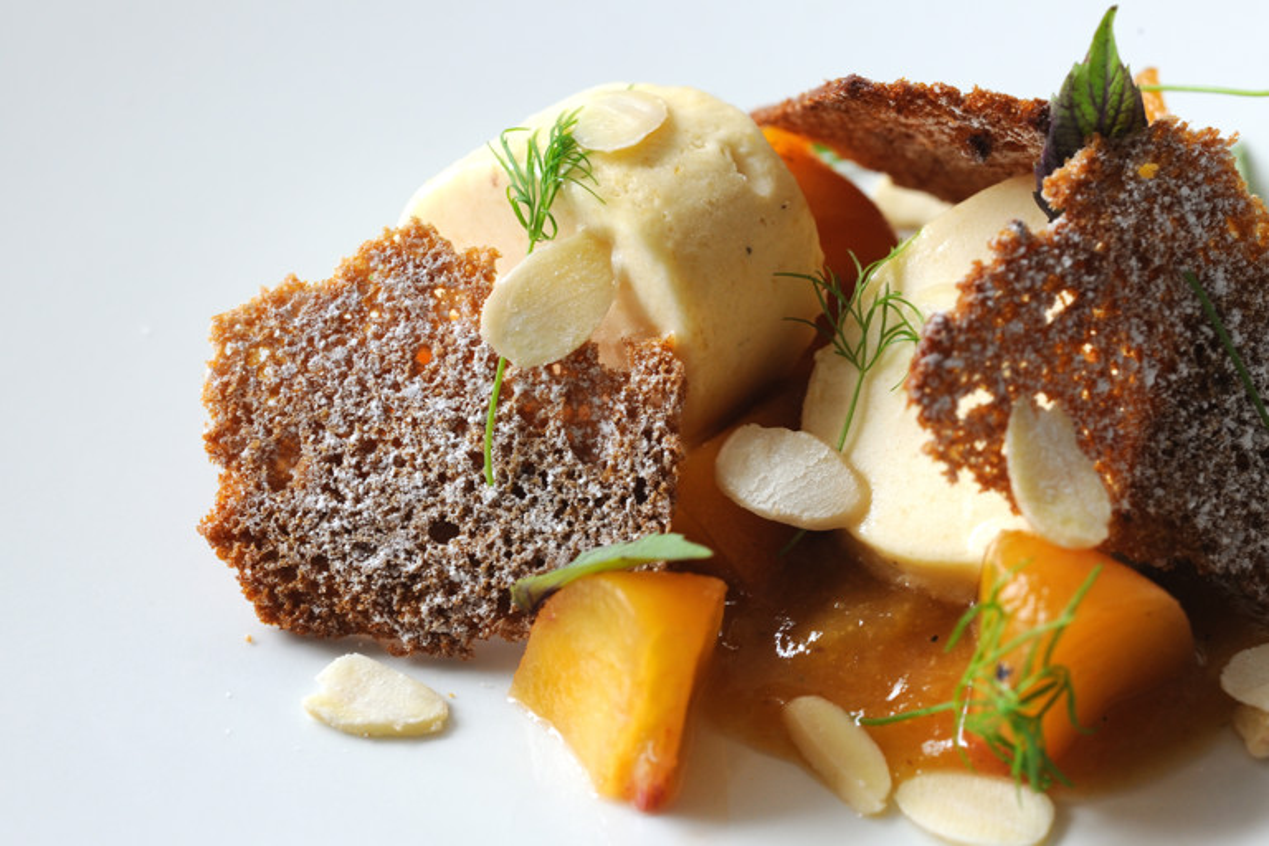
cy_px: 423
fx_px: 2996
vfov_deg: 16.1
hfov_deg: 23.9
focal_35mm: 85
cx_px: 634
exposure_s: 1/100
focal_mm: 85
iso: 800
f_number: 10
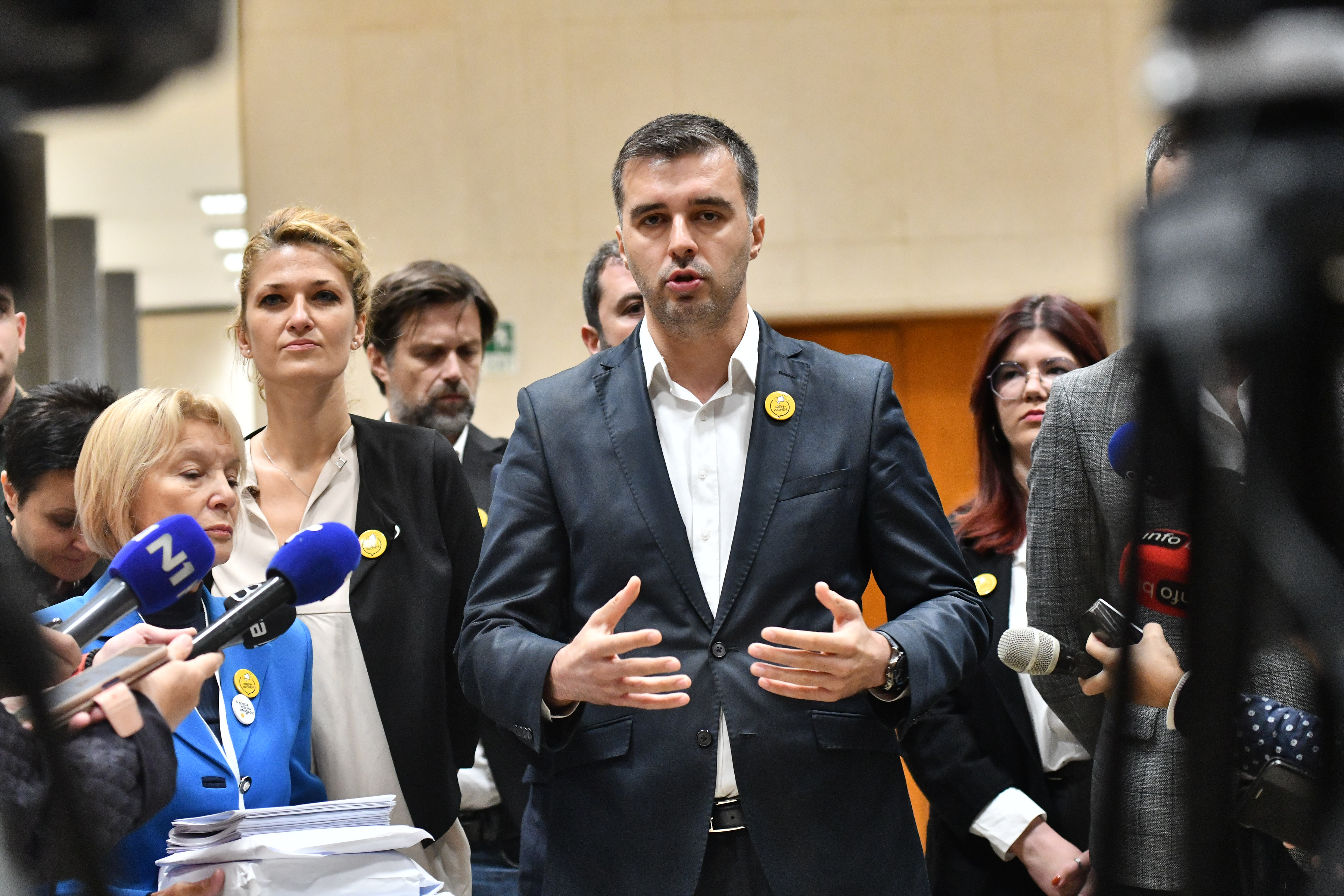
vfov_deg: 17.1
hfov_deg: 25.4
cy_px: 448
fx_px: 2986
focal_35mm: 80
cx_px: 672
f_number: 5
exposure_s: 1/250
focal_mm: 80
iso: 4000
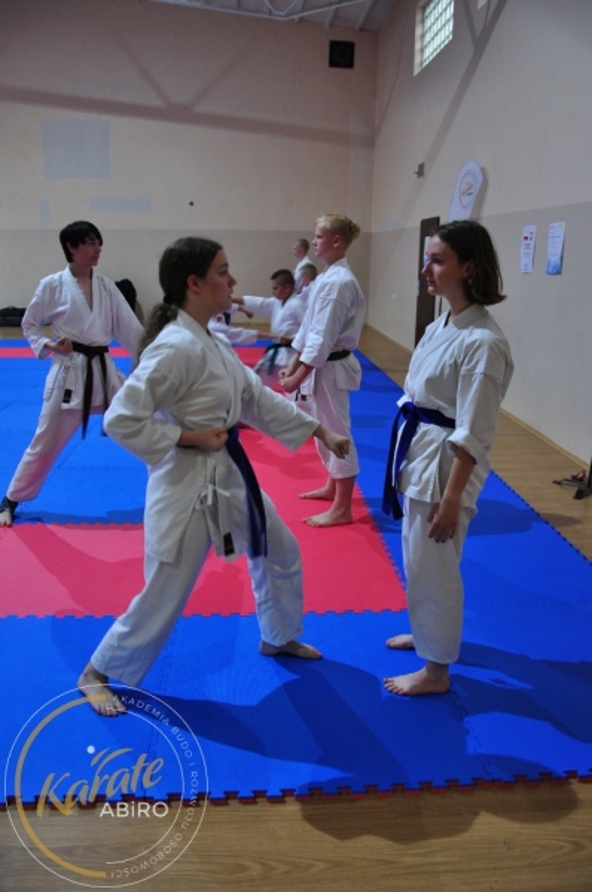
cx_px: 296
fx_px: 668
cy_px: 446
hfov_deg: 47.8
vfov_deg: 67.5
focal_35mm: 27
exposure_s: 1/10
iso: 500
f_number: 4.5
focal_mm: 18
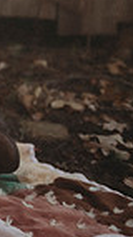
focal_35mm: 122
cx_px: -318
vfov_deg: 16.8
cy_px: -49
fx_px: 764
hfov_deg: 8.0
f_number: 2.8
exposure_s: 1/320
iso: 100
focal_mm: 28
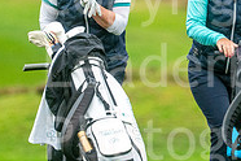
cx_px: 214
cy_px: 78
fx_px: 9385
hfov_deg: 1.5
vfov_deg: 1.0
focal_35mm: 1402
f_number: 4
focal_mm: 300
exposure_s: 1/2000
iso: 800
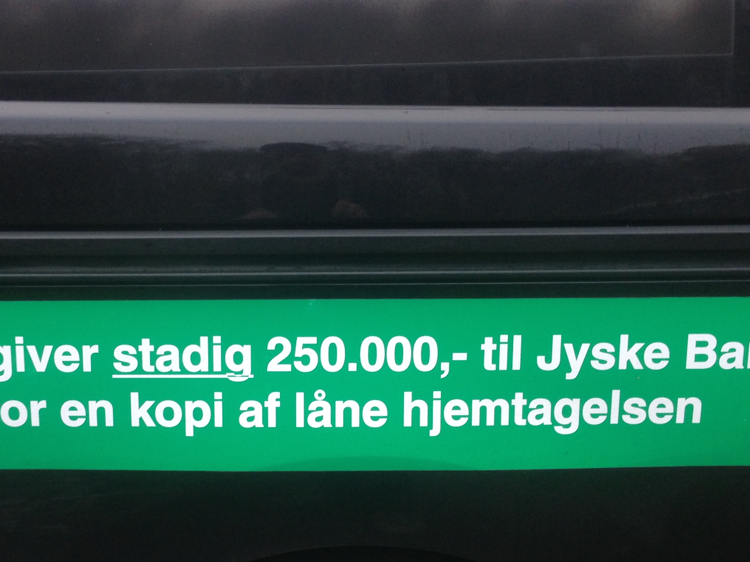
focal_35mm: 53
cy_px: 331
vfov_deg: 27.5
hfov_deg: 36.0
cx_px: 291
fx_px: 1148
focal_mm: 4.12
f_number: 2.4
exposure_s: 1/60
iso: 64
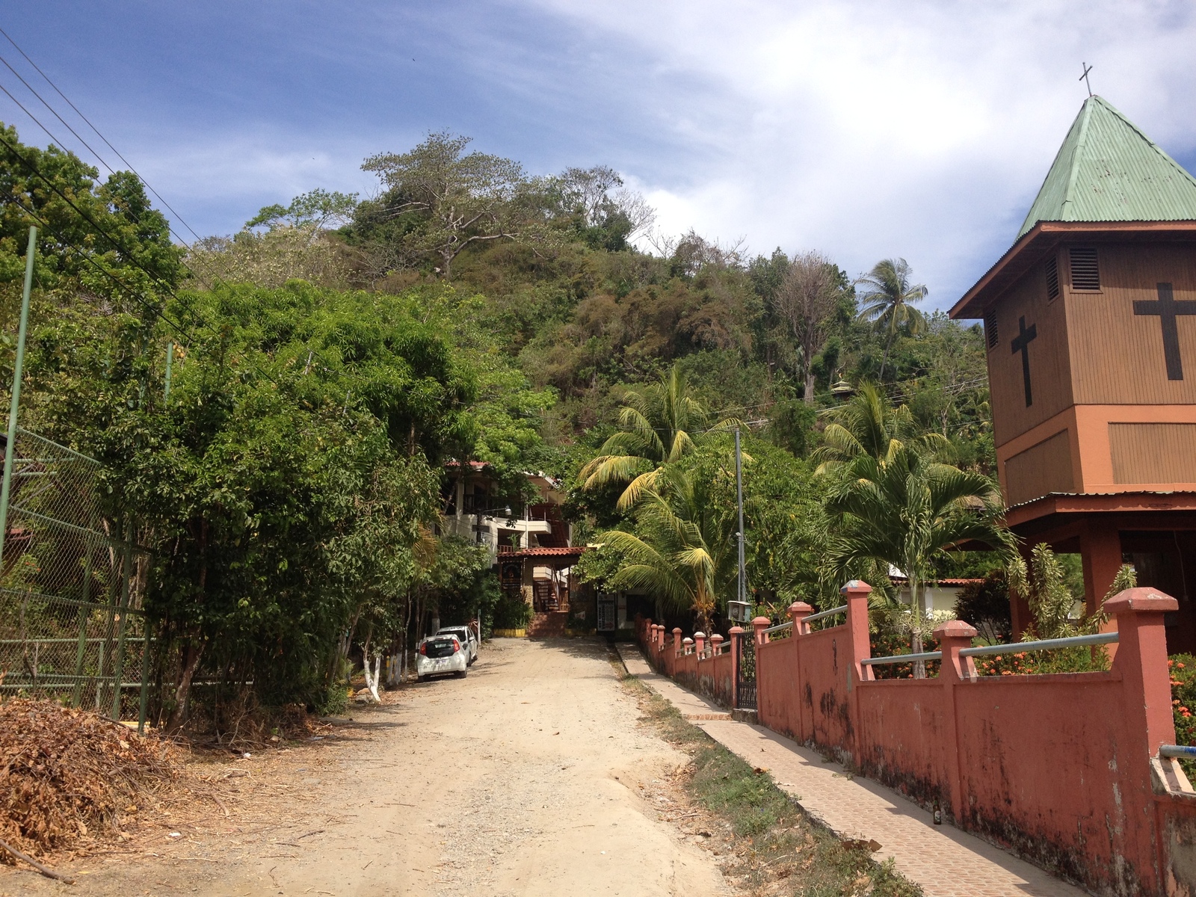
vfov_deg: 40.7
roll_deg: +0.9
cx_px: 598
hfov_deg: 52.6
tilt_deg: +8.6
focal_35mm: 35
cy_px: 448
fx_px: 1209
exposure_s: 1/1623
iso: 50
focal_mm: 4.28
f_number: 2.4
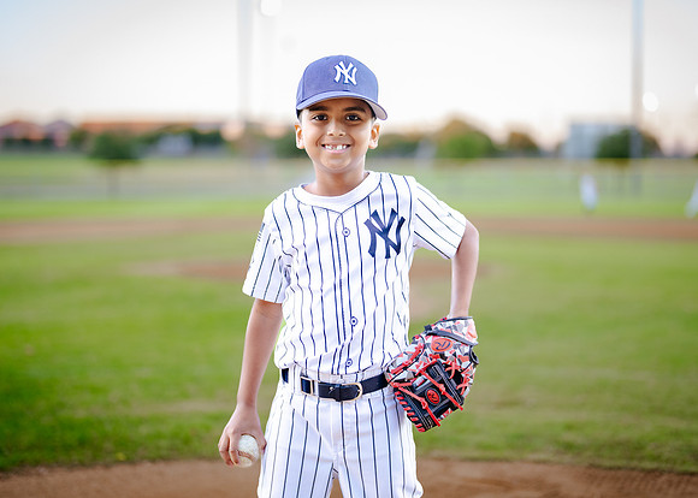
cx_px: 352
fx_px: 1190
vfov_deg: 23.6
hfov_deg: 32.7
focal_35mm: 60
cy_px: 217
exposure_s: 1/500
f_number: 1.2
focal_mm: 50
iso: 320
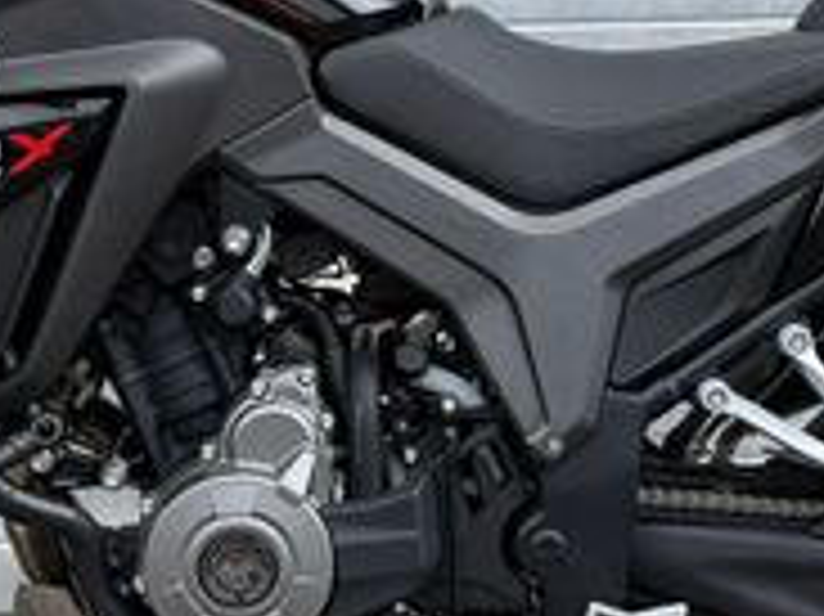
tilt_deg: -5.1
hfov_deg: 23.3
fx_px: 1998
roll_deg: +0.8
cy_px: 279
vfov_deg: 17.5
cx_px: 369
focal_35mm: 84
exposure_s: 1/1122
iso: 80
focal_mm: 6.76
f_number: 1.78
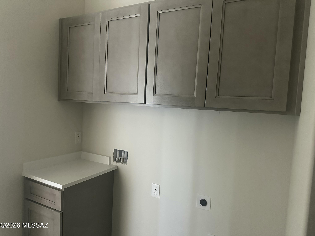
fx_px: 218
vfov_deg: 56.8
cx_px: 158
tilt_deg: -4.1
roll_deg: -3.3
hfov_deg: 71.6
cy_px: 118
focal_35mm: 24
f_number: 1.78
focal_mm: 6.86
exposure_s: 1/46
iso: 1000
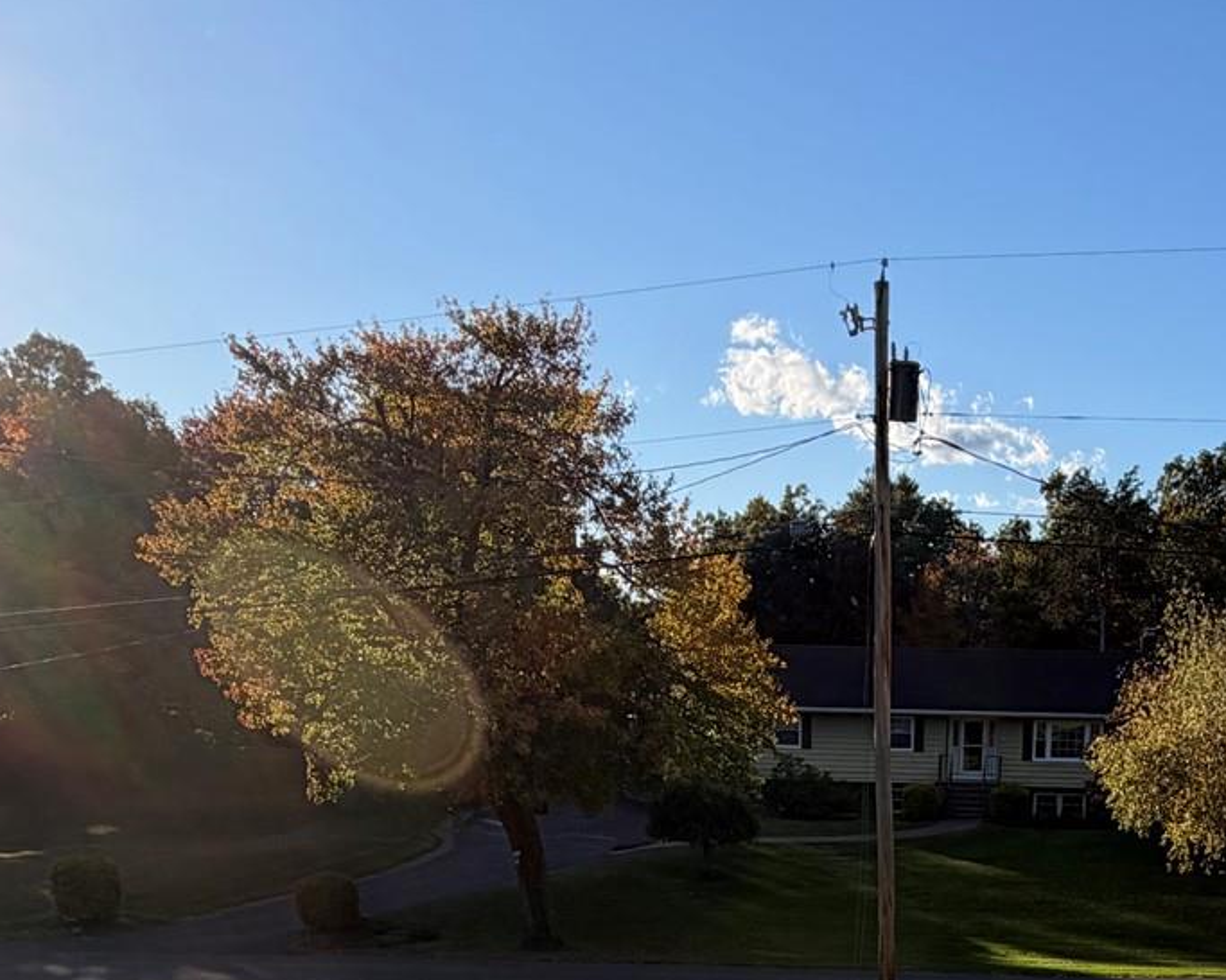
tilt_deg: -17.4
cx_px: 919
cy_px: 1165
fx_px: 1487
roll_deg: -1.0
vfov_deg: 31.0
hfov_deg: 43.4
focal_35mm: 41
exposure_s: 1/770
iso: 32
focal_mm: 2.22
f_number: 2.2
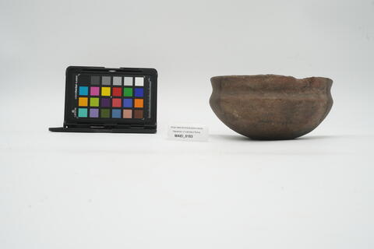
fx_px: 390
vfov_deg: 35.5
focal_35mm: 38
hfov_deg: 51.3
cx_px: 187
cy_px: 124
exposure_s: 1/10
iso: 100
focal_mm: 25
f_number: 16
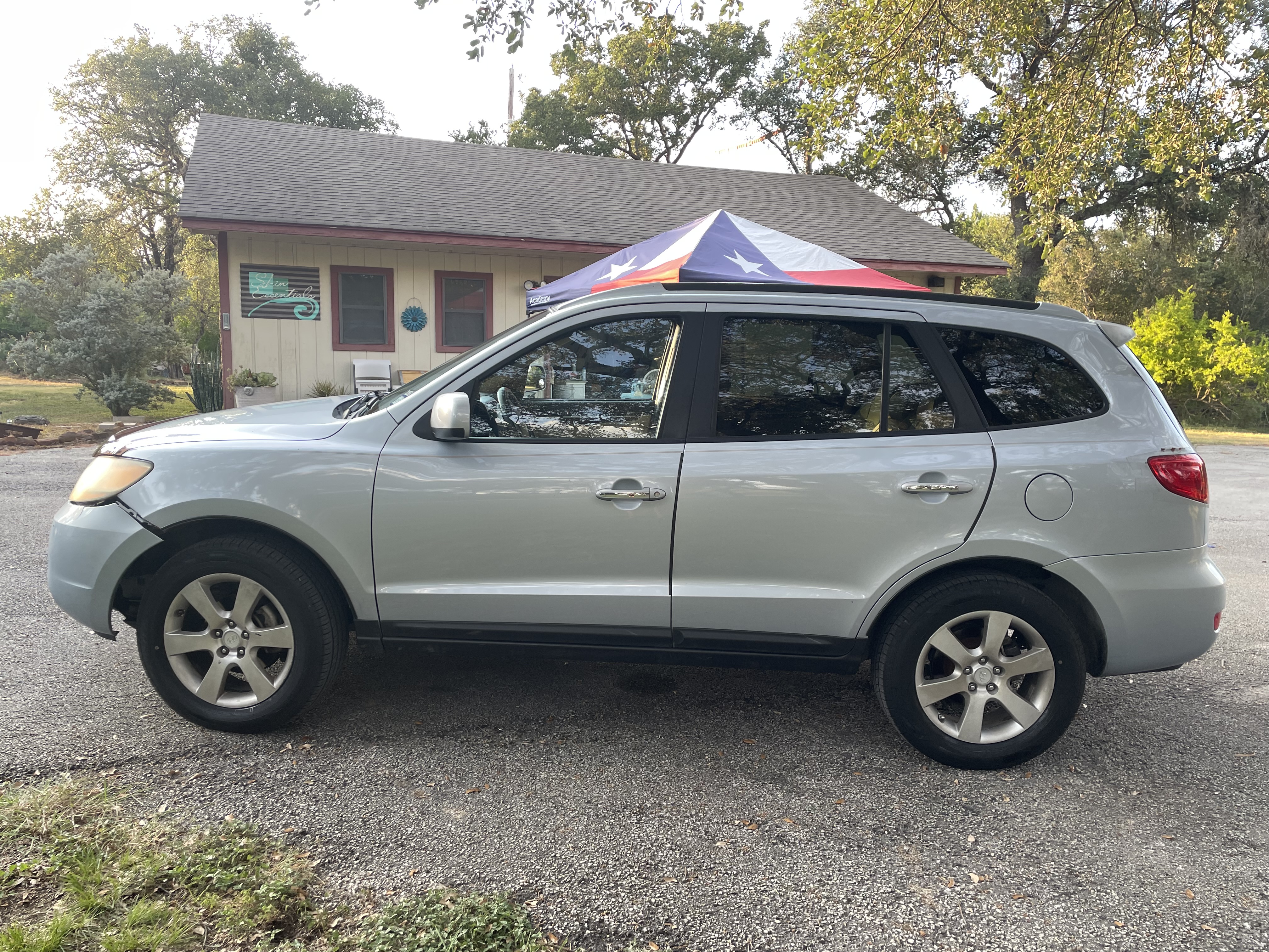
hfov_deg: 67.3
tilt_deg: -6.7
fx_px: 953
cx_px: 634
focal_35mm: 26
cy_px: 476
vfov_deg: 53.1
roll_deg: -1.3
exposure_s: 1/121
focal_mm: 4.2
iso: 64
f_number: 1.6
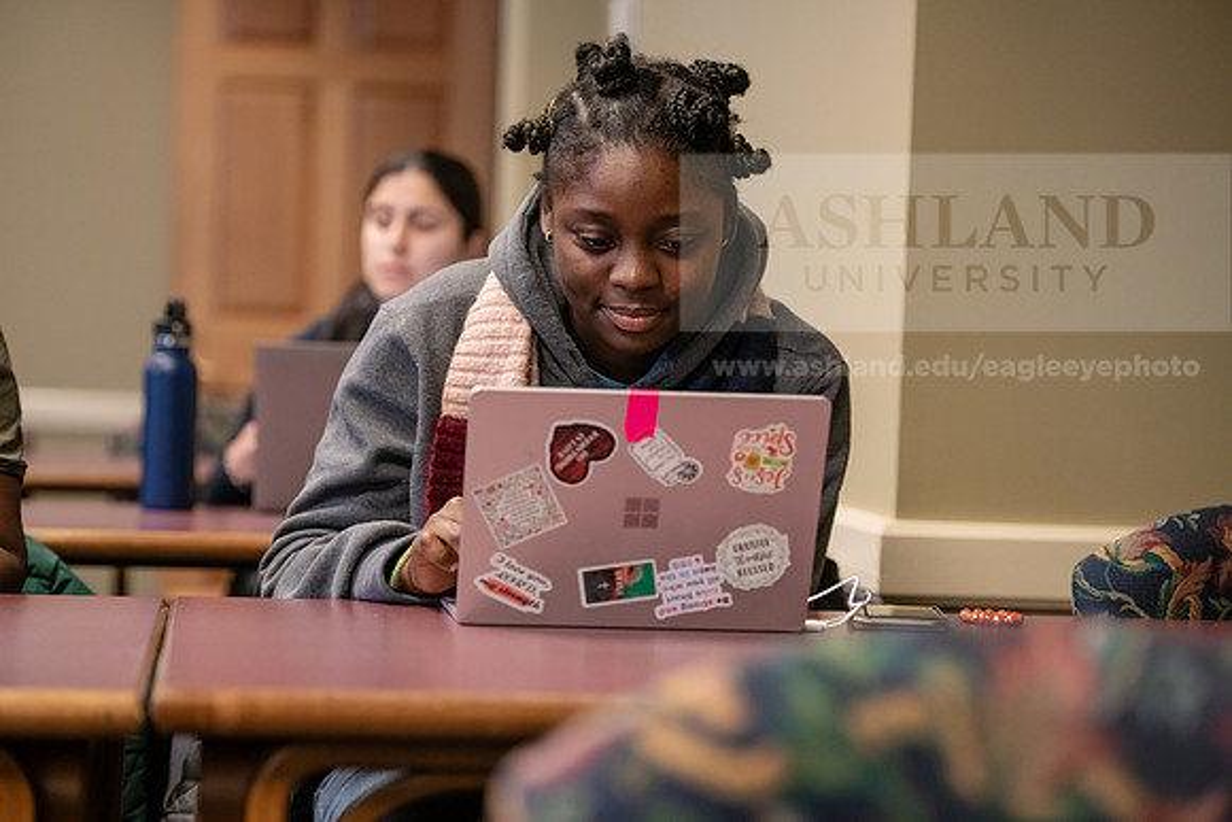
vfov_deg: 14.0
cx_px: 616
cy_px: 411
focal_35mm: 98
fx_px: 3354
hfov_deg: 20.8
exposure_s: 1/200
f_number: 3.2
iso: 2500
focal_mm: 98
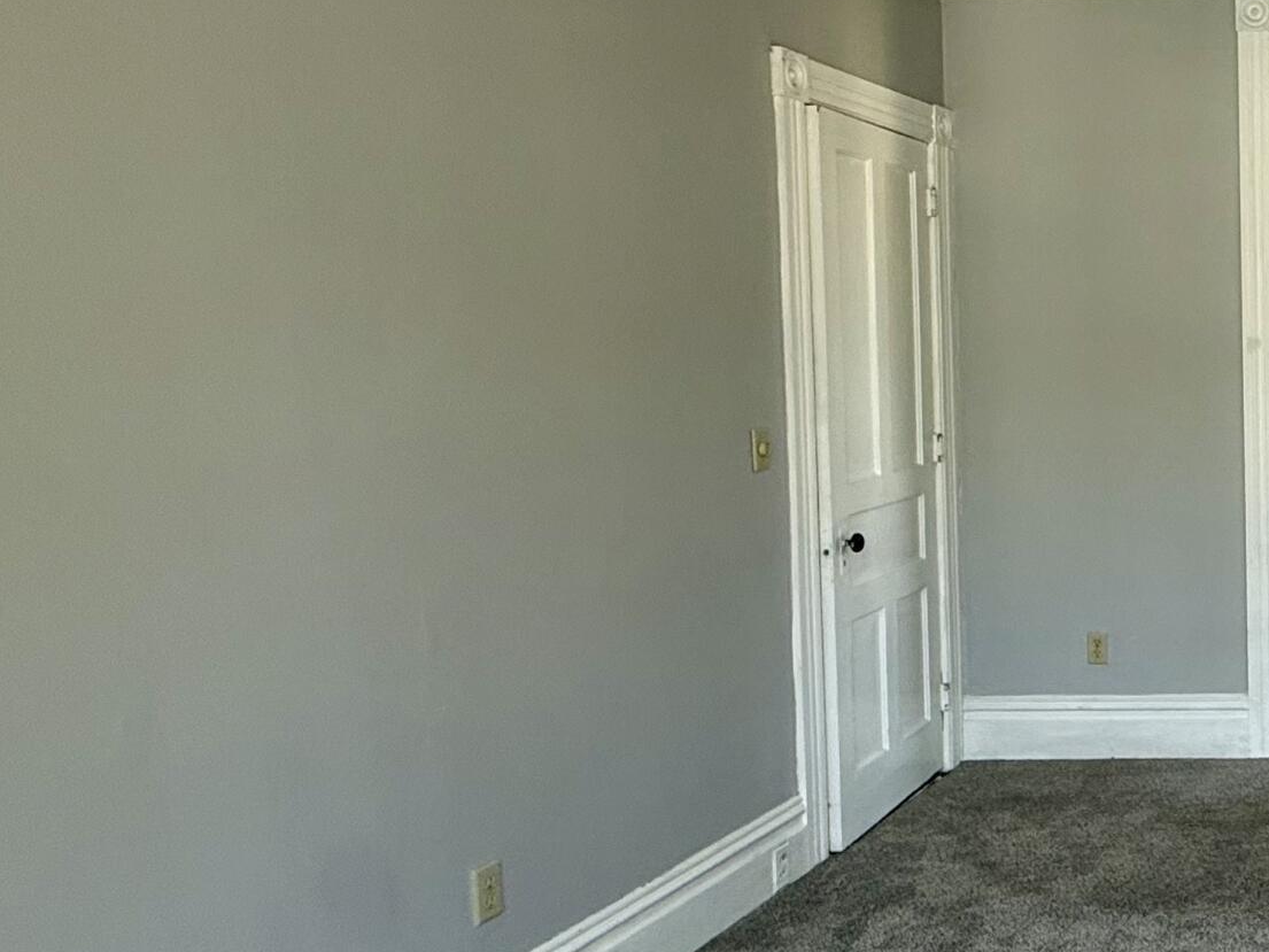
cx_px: 1594
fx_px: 1393
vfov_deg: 37.7
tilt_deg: -2.5
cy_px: 416
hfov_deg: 35.7
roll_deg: +0.2
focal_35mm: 38
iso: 100
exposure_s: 1/99
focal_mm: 2.22
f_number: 2.2
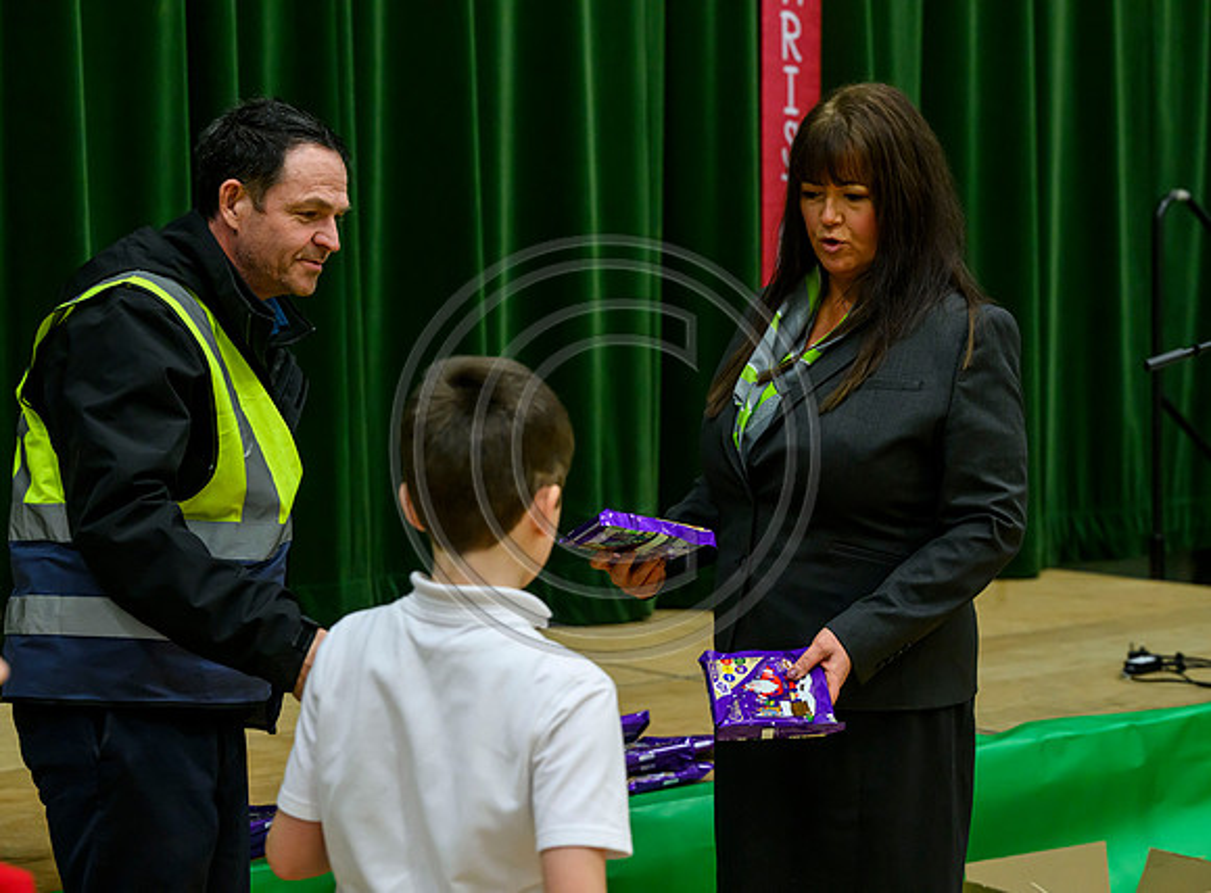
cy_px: 446
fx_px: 2606
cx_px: 670
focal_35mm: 75
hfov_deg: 26.2
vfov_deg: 19.5
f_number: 4
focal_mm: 70
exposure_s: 1/320
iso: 3200
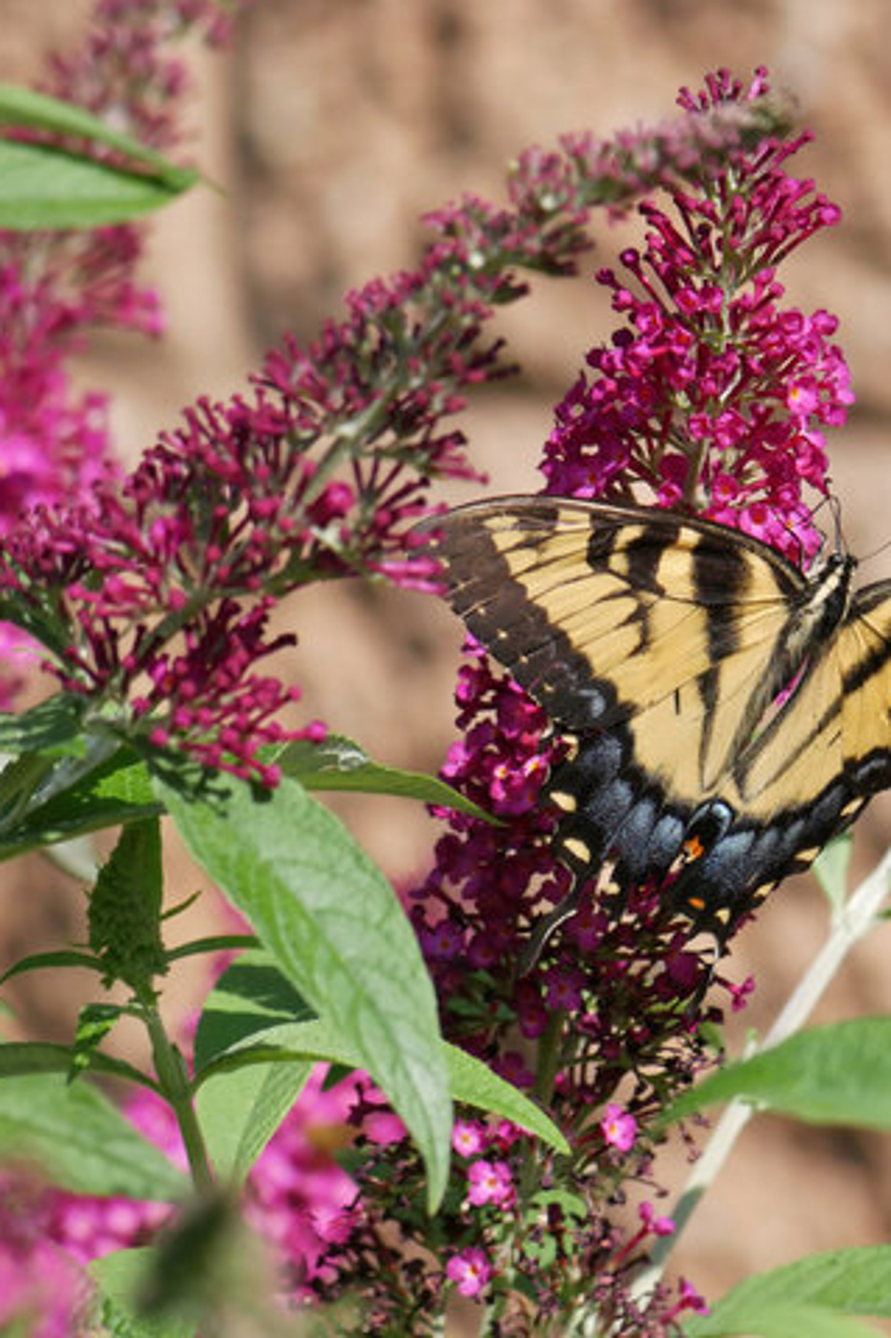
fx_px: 31019
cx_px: 721
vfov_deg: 2.5
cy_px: 669
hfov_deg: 1.6
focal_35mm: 835
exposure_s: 1/2000
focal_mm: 300
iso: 1600
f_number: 8
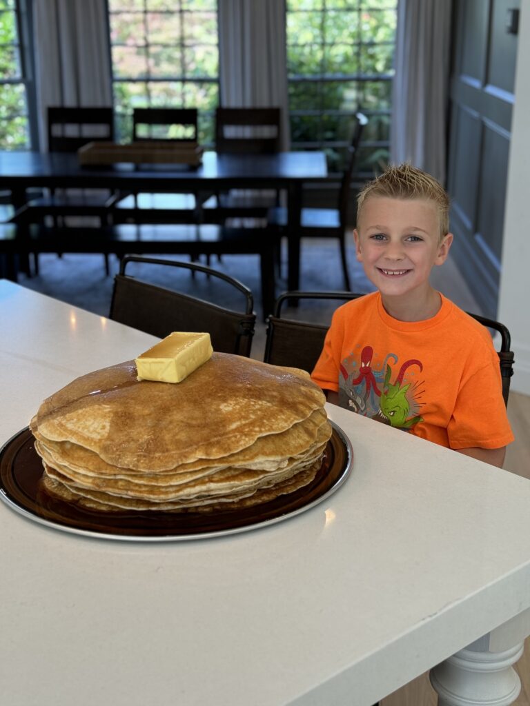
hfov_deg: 30.3
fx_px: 980
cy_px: 353
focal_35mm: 48
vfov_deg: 39.7
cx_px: 265
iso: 64
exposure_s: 1/120
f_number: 1.78
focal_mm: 6.76
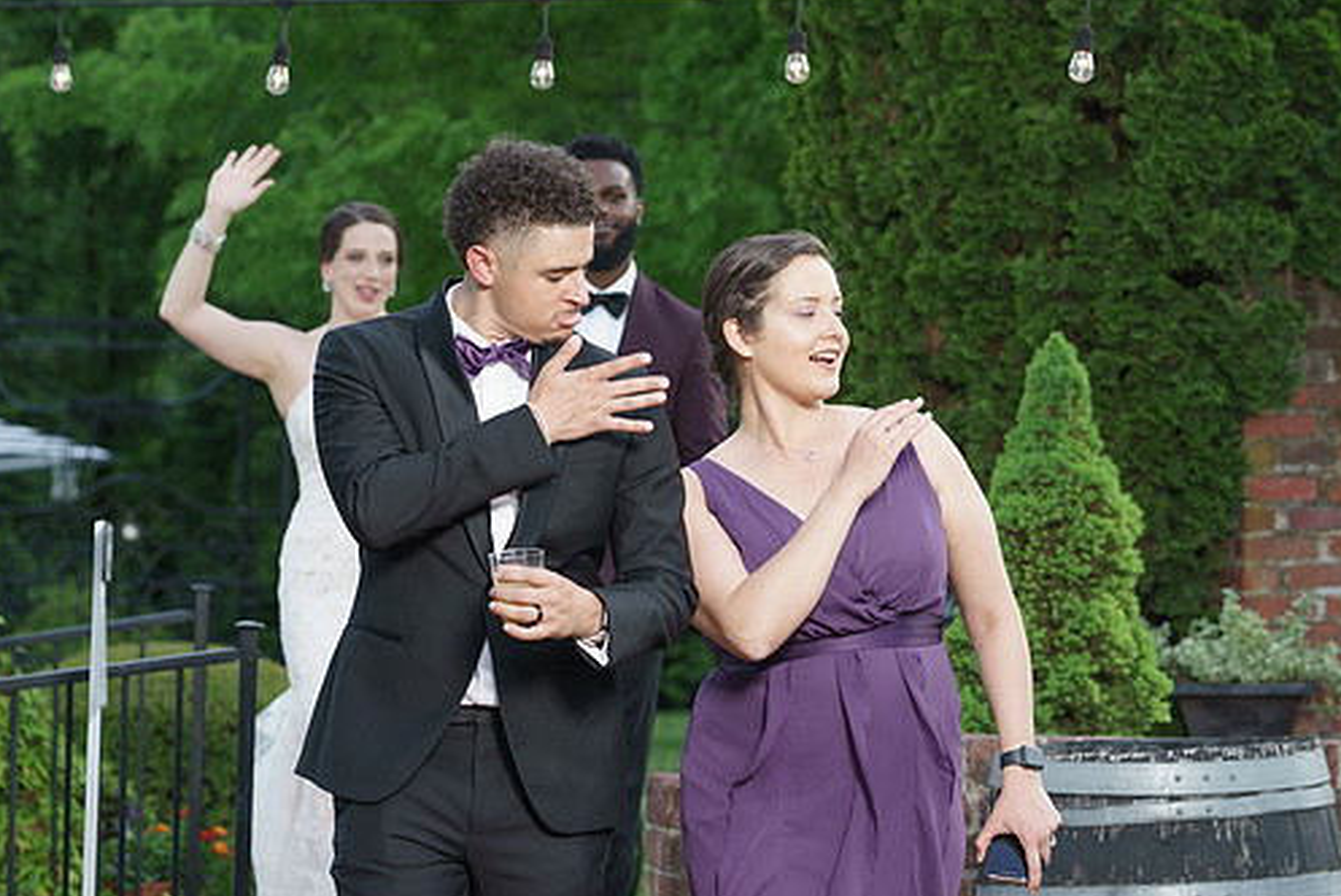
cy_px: 553
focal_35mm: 131
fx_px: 4882
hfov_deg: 15.6
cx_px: 759
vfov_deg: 10.5
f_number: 4
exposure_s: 1/200
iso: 200
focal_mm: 86
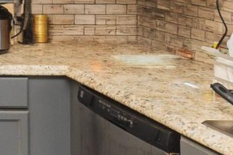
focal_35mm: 90
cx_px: -299
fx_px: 582
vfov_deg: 15.2
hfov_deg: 15.2
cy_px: 72
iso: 450
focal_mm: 10
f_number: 5
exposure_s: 1/60
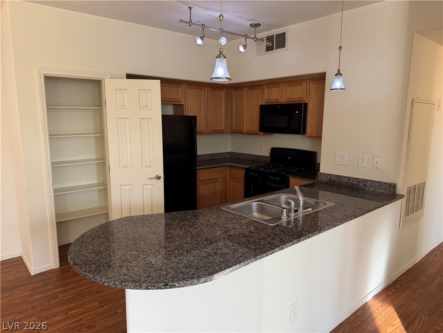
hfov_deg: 71.6
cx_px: 222
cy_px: 166
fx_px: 307
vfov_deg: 56.8
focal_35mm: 24
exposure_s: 1/120
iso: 125
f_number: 1.78
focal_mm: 6.76
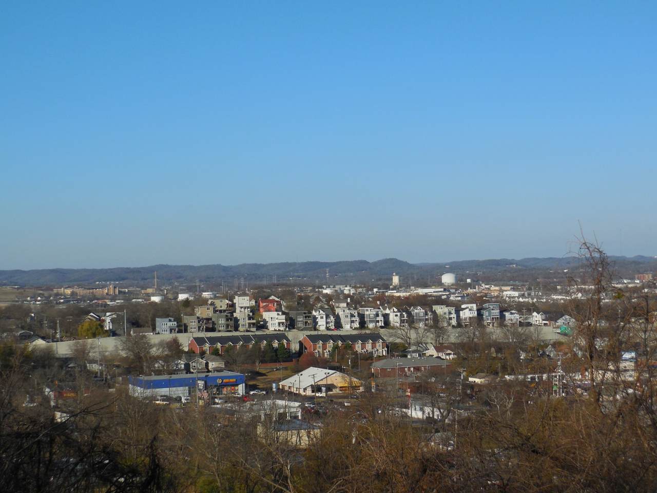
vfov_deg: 20.7
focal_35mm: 71
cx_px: 328
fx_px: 1348
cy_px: 246
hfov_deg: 27.4
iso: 125
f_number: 4.4
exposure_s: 1/1250
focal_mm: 12.6
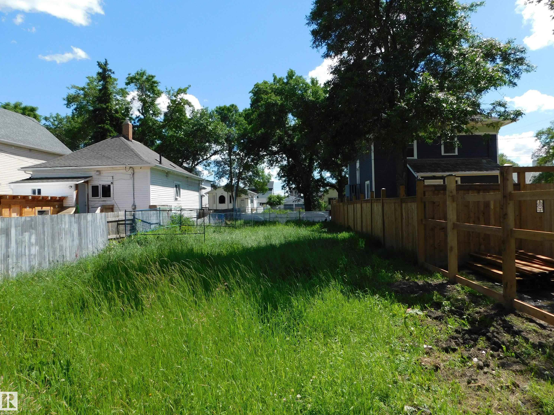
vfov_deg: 56.8
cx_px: 288
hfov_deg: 71.6
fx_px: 384
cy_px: 201
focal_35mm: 24
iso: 125
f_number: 3
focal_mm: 4
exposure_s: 1/1250
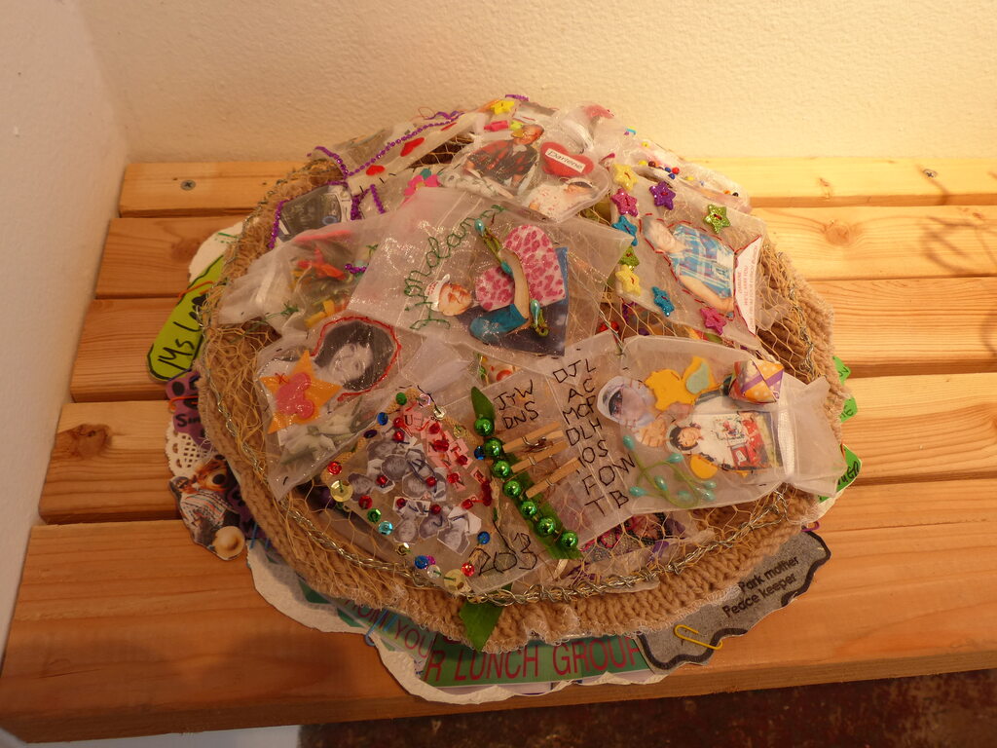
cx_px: 498
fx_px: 835
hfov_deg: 61.7
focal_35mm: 29
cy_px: 374
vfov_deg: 48.2
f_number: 2.8
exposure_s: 1/80
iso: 100
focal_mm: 5.3
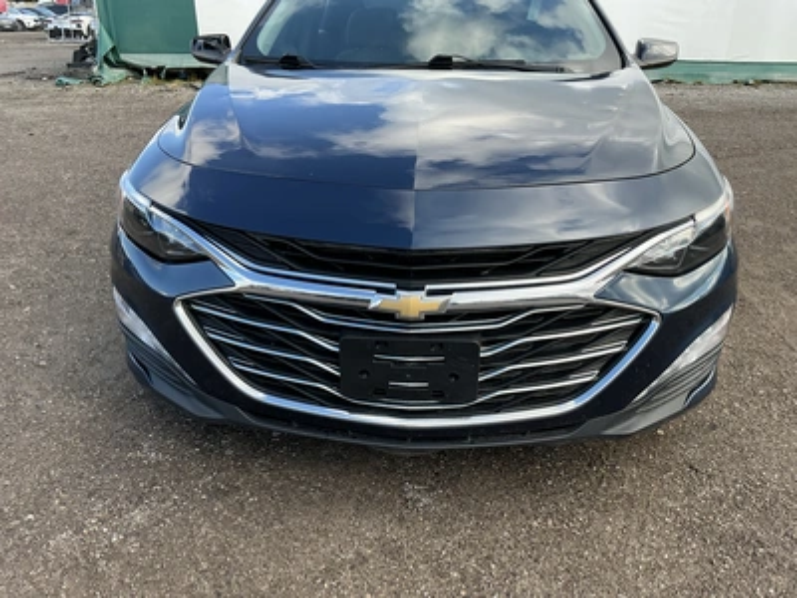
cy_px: 299
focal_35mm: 28
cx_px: 398
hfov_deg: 63.4
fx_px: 645
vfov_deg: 49.7
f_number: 1.8
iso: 25
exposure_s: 1/259
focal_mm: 3
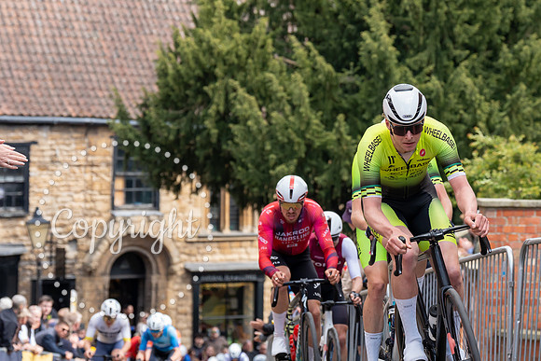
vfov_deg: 7.4
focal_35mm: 186
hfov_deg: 11.0
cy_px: 70
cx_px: 437
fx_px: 2790
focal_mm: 115
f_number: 5
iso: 1000
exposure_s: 1/1000
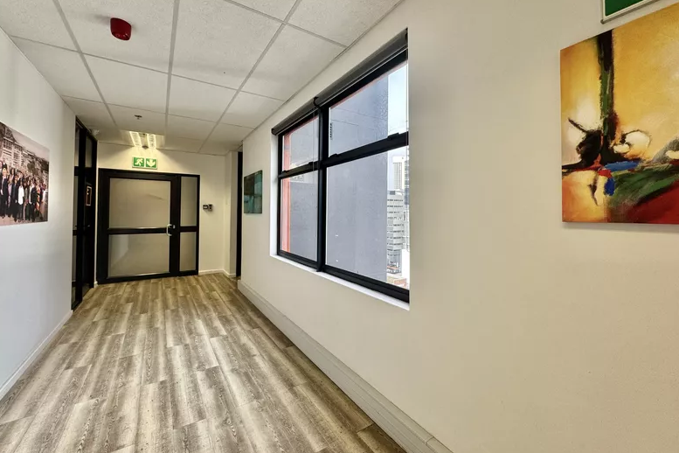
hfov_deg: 100.4
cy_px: 210
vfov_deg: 77.2
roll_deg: -0.6
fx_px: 283
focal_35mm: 15
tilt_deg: +1.1
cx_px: 338
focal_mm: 2.22
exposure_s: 1/100
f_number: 2.2
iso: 100
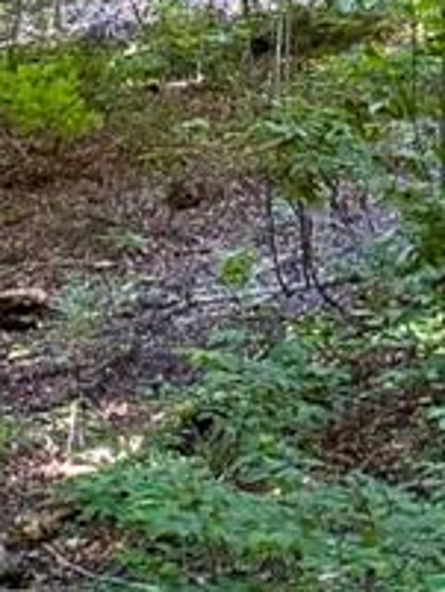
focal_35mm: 179
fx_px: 3065
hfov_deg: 8.3
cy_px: 4
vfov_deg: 10.9
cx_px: 217
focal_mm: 6.76
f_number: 1.78
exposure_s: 1/64
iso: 200
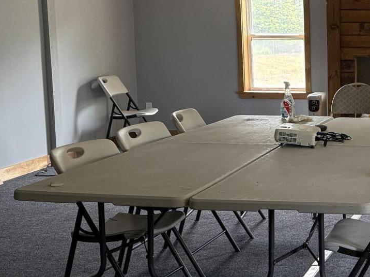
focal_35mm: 67
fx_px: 716
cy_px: 115
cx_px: 407
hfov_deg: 26.7
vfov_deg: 21.9
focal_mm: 6.76
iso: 320
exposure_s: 1/120
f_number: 1.78
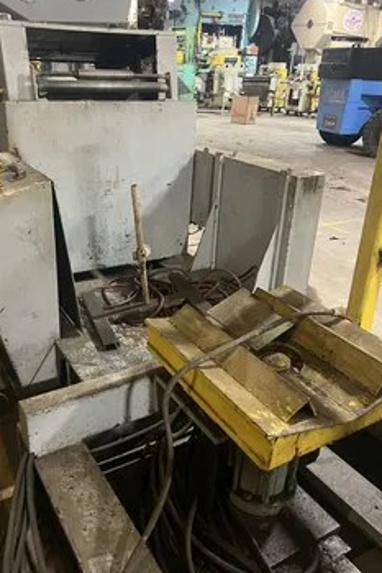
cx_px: 149
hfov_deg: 42.1
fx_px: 493
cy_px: 284
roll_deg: -0.9
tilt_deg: -22.9
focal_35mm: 31
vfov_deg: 60.3
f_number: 1.5
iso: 500
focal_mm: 5.7
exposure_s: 1/40
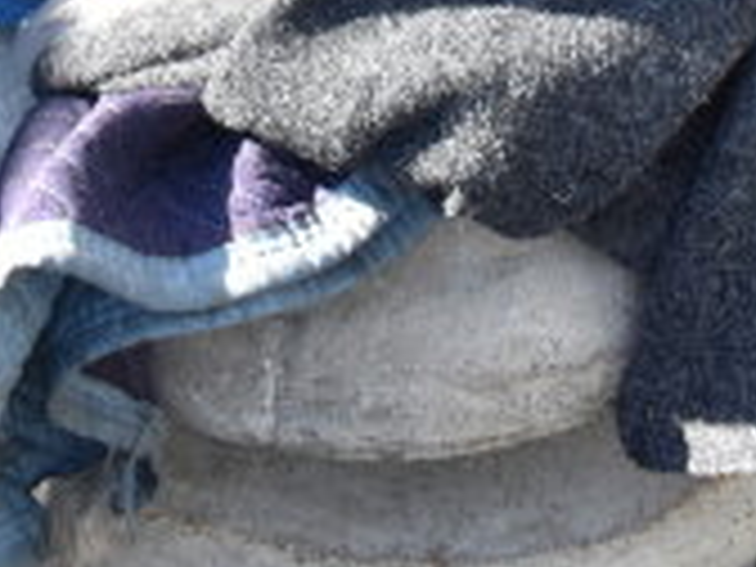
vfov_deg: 8.9
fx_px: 3079
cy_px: -1033
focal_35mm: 141
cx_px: 288
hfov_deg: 14.0
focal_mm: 18
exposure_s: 1/160
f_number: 6.3
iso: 200
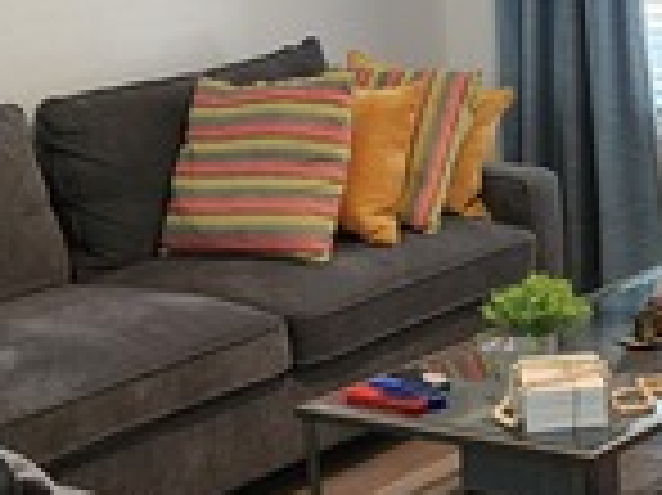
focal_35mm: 100
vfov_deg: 14.8
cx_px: 914
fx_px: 1911
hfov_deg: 18.0
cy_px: 306
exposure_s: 1/120
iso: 250
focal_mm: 6.4
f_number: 1.8
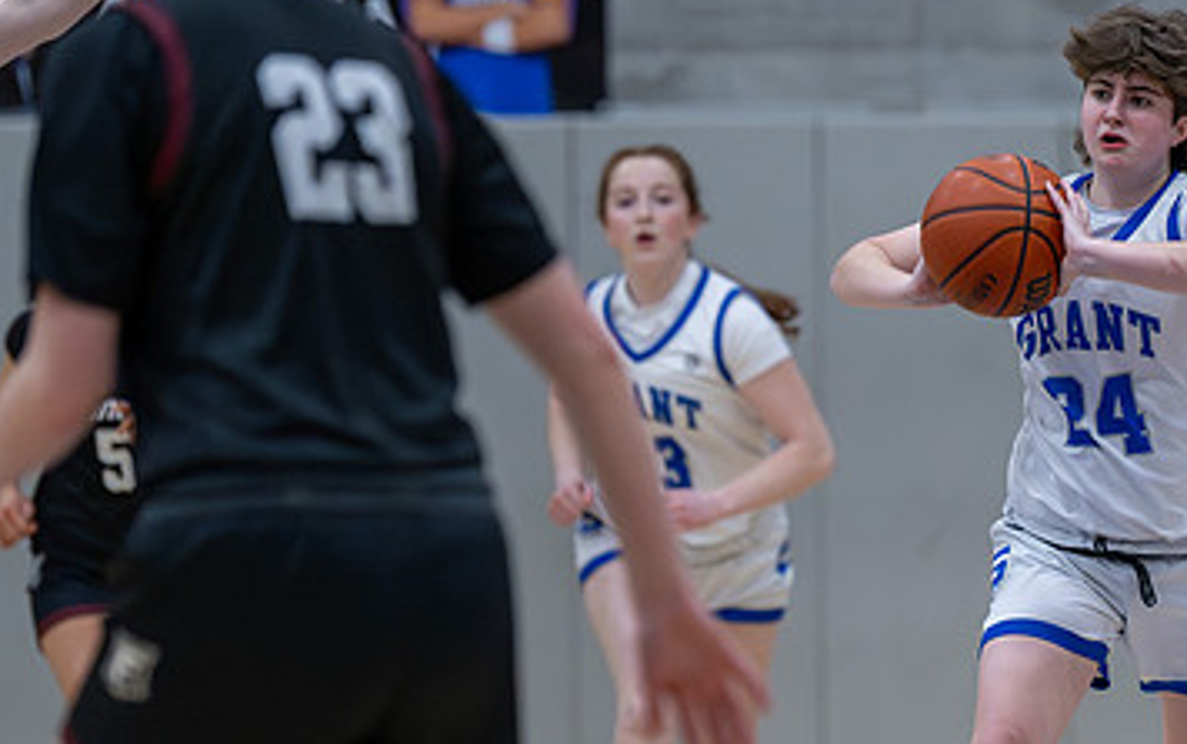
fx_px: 13272
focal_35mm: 410
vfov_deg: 3.2
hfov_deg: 5.1
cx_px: 1055
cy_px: 649
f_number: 2.8
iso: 5000
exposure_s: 1/1000
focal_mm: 170
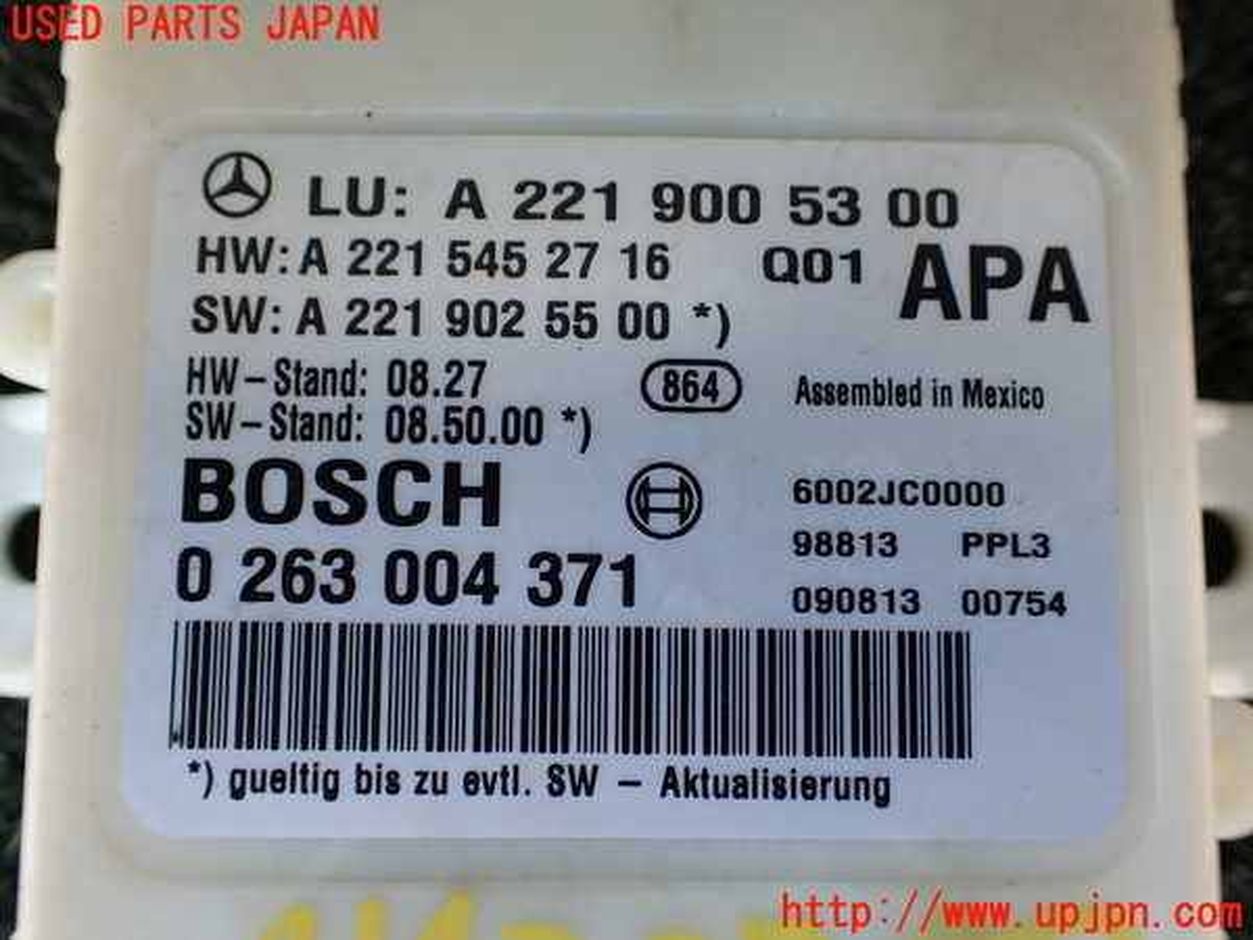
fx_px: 1086
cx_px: 626
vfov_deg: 46.8
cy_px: 470
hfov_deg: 60.0
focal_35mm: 30
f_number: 2.3
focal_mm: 5.4
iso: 125
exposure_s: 1/125
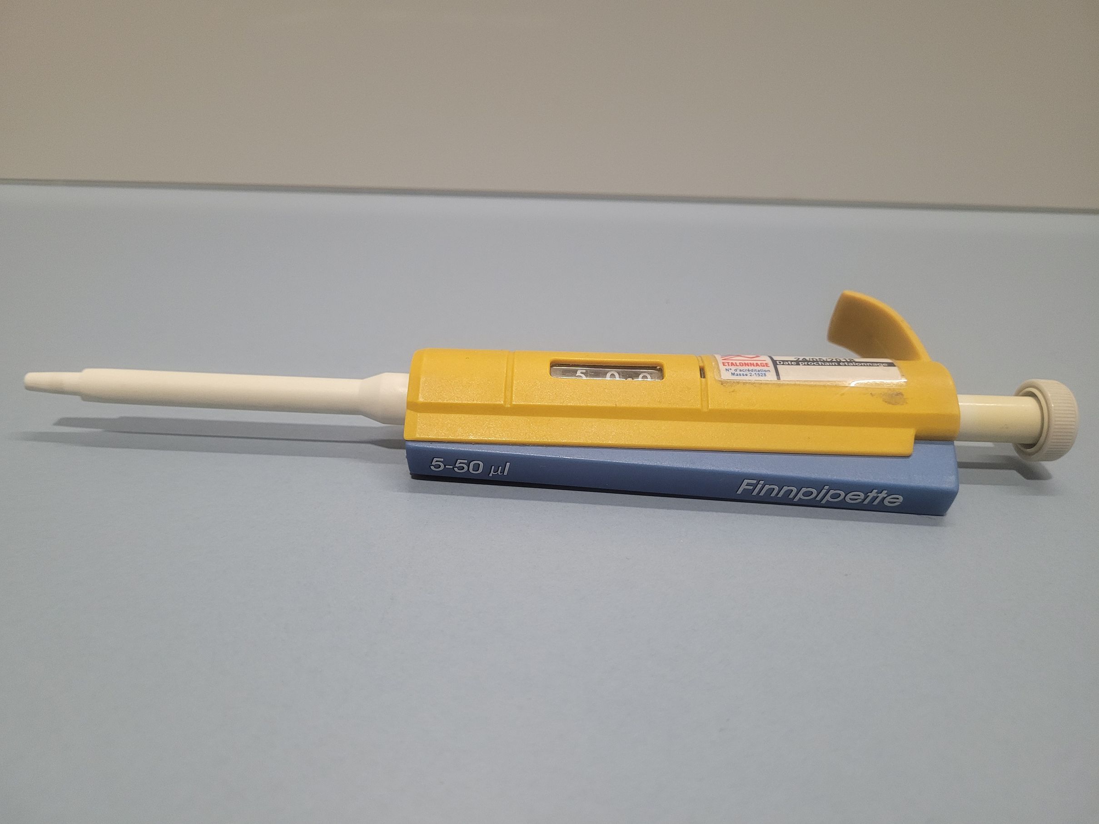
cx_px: 550
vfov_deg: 53.1
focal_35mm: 26
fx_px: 825
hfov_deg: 67.3
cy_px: 412
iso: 250
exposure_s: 1/100
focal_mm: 5.4
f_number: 1.8
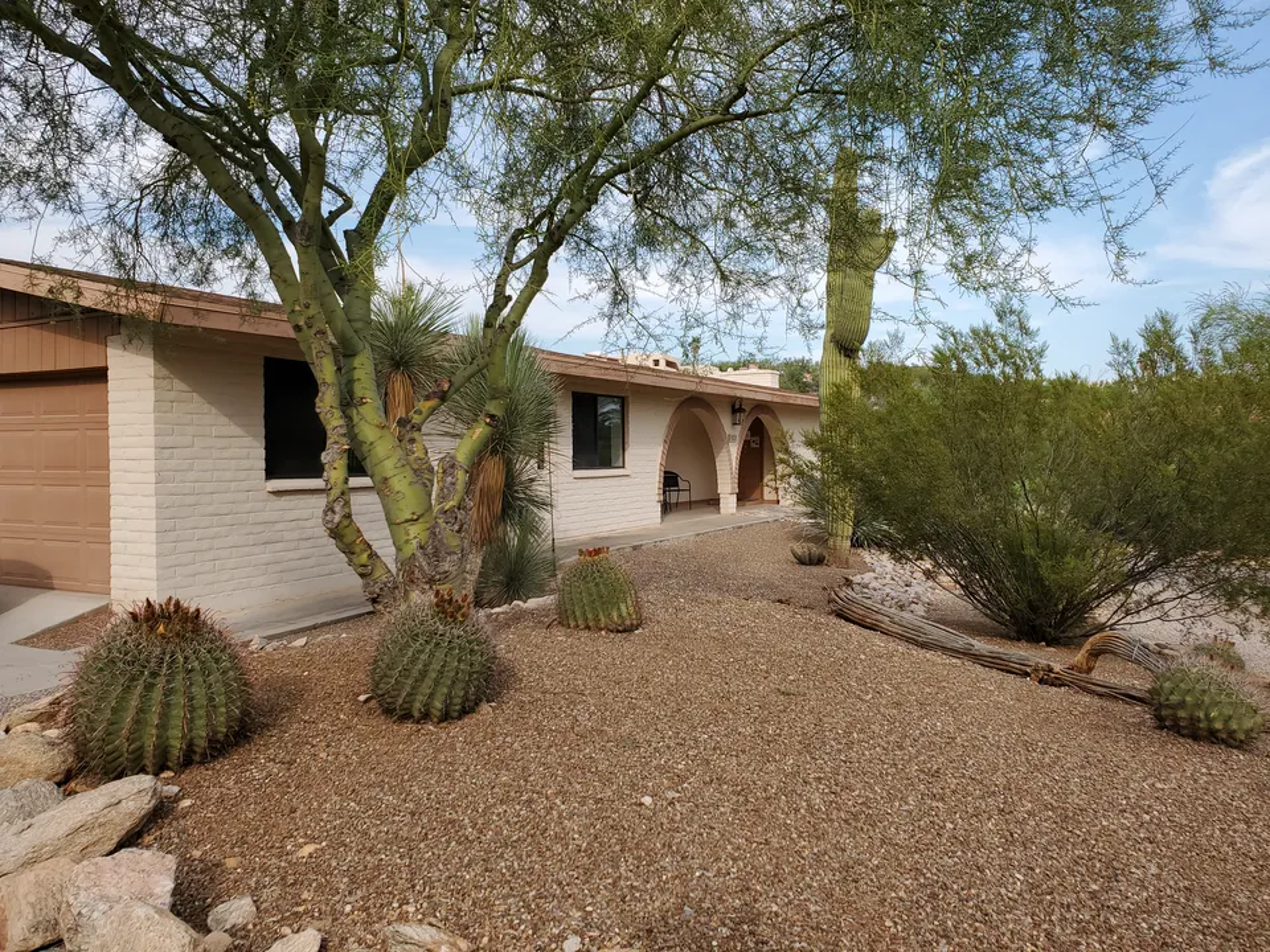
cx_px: 635
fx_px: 954
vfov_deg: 53.1
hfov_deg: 67.3
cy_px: 476
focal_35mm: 26
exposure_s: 1/748
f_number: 2.4
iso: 50
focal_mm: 4.3
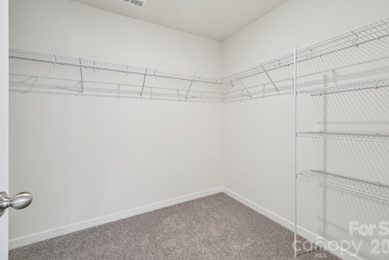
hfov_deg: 96.6
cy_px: 122
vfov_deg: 73.7
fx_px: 173
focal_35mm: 16
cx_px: 206
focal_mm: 10
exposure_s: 1/3.33
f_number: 8
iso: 400
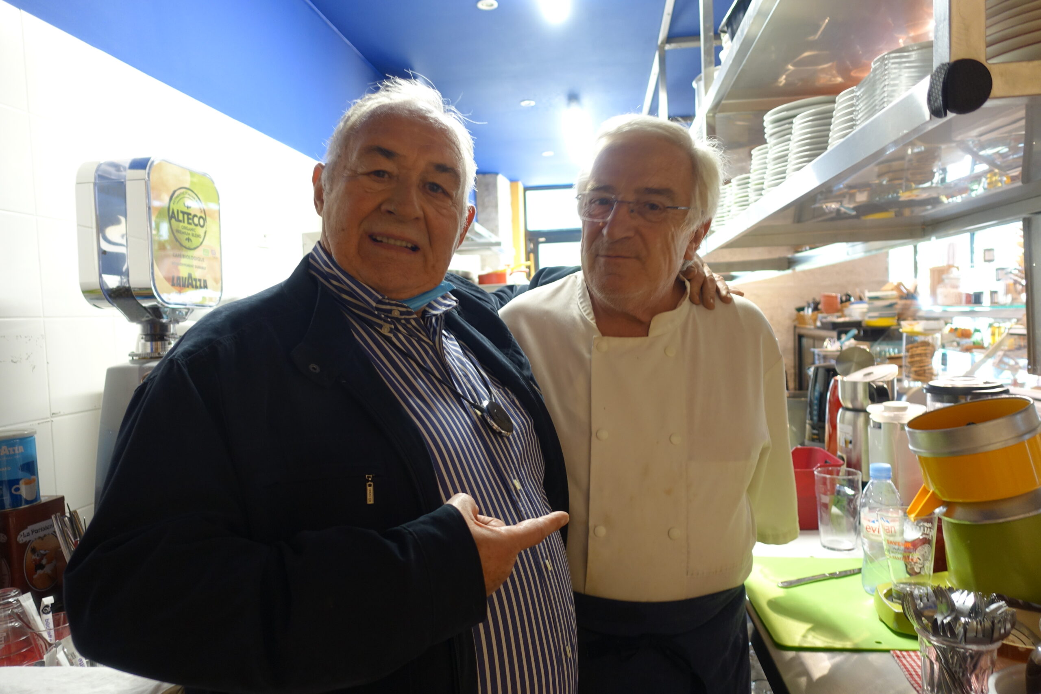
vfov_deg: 53.1
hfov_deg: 73.7
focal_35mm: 24
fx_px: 694
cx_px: 520
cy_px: 347
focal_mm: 8.8
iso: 250
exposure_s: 1/30
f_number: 1.8
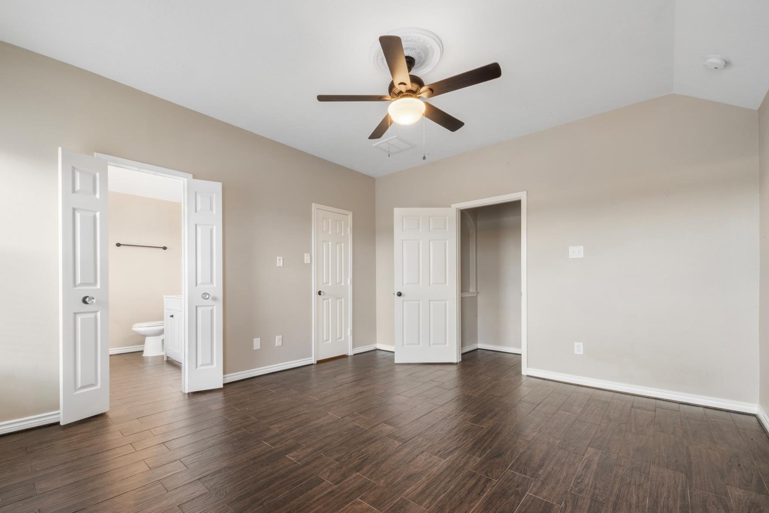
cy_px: 279
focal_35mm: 15
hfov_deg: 100.3
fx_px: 320
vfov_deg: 77.1
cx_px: 369
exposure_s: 3.2
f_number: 9
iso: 250
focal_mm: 13
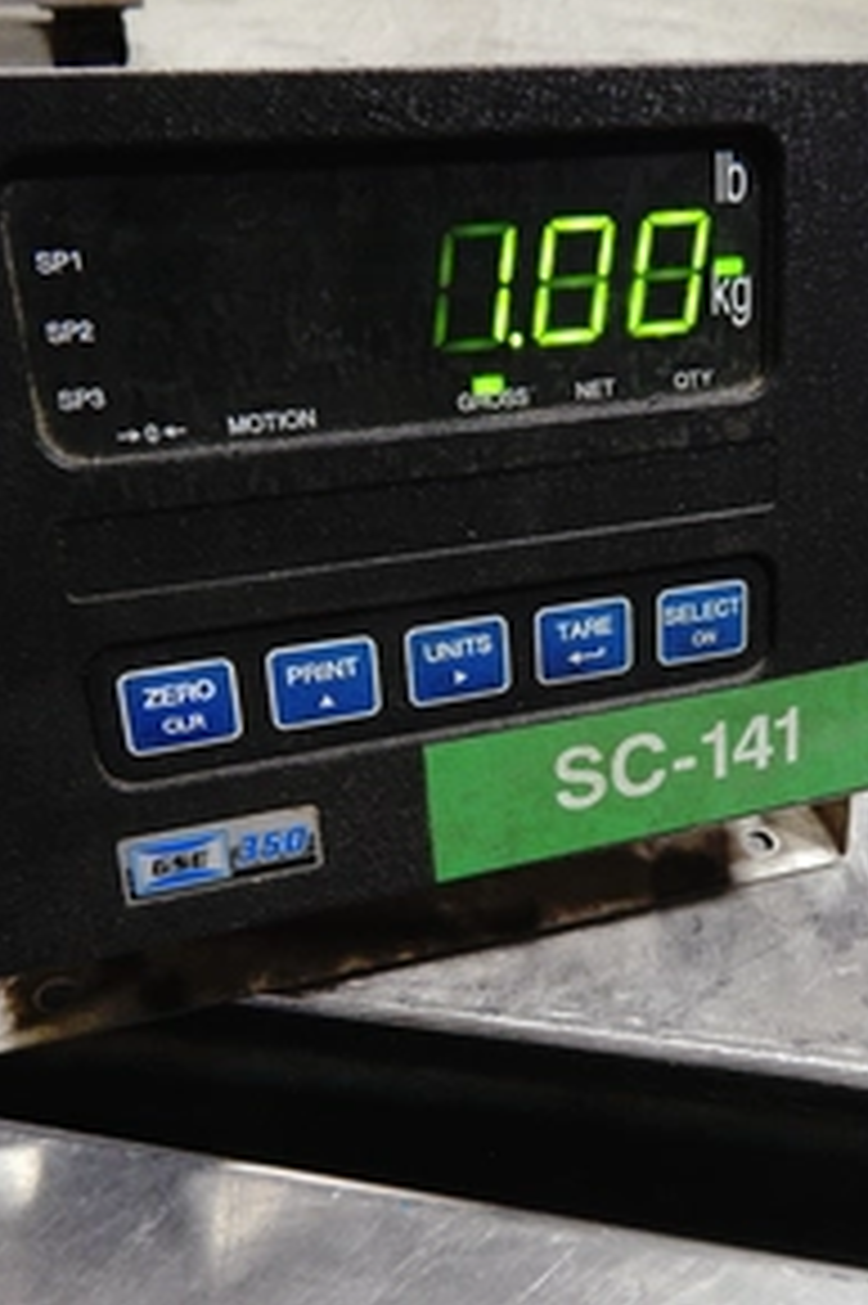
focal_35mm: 33
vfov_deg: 57.2
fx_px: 1195
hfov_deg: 39.8
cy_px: 634
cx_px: 499
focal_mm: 4
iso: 400
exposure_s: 1/13
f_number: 3
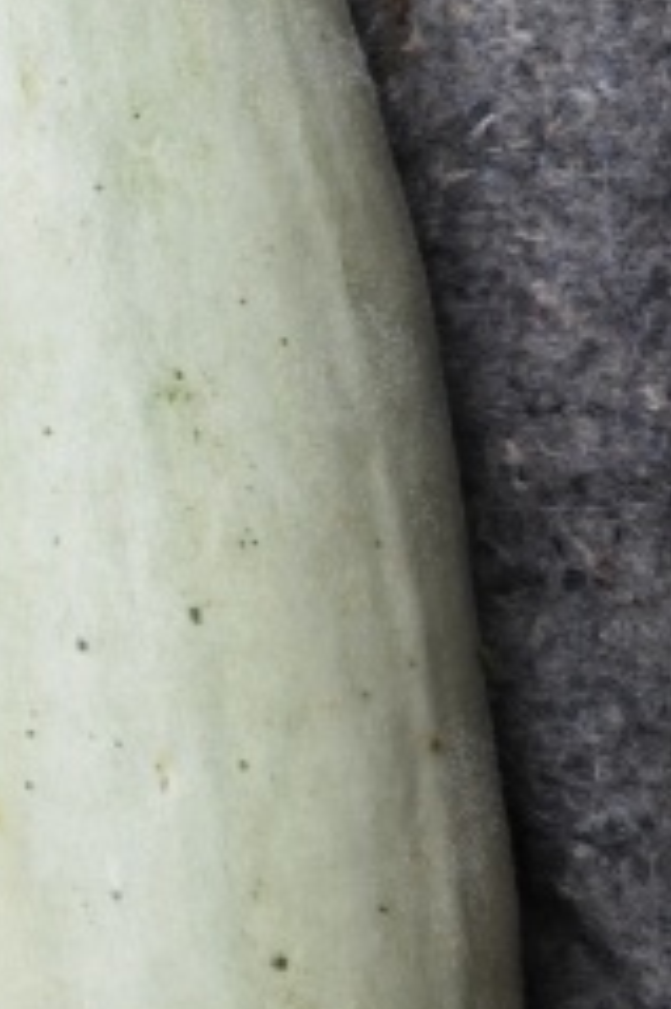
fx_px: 2996
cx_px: -941
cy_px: 416
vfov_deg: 19.1
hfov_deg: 10.8
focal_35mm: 107
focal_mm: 5.43
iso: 50
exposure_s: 1/505
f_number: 1.8
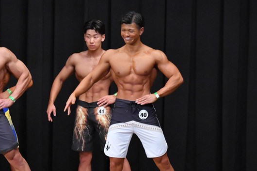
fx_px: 2348
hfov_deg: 6.3
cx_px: 107
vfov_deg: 4.2
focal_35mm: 329
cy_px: 118
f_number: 5.6
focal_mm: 150
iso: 8000
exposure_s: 1/400
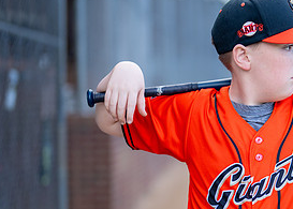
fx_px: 990
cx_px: 255
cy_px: 134
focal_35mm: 119
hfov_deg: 16.6
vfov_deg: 12.1
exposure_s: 1/2000
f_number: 1.2
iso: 125
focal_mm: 50
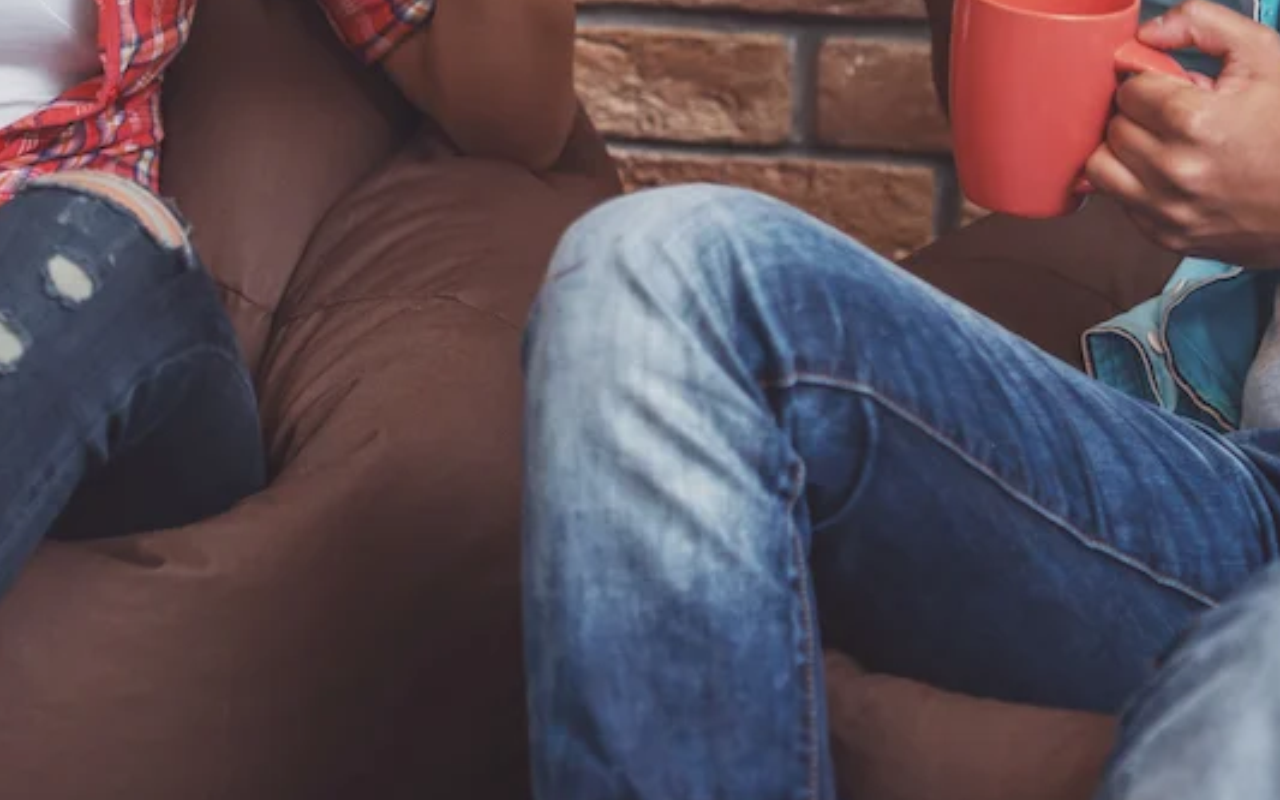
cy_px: -138
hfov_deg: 9.9
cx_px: 586
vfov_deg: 6.2
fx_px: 7360
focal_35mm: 211
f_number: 2.8
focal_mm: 92
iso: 400
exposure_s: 1/160
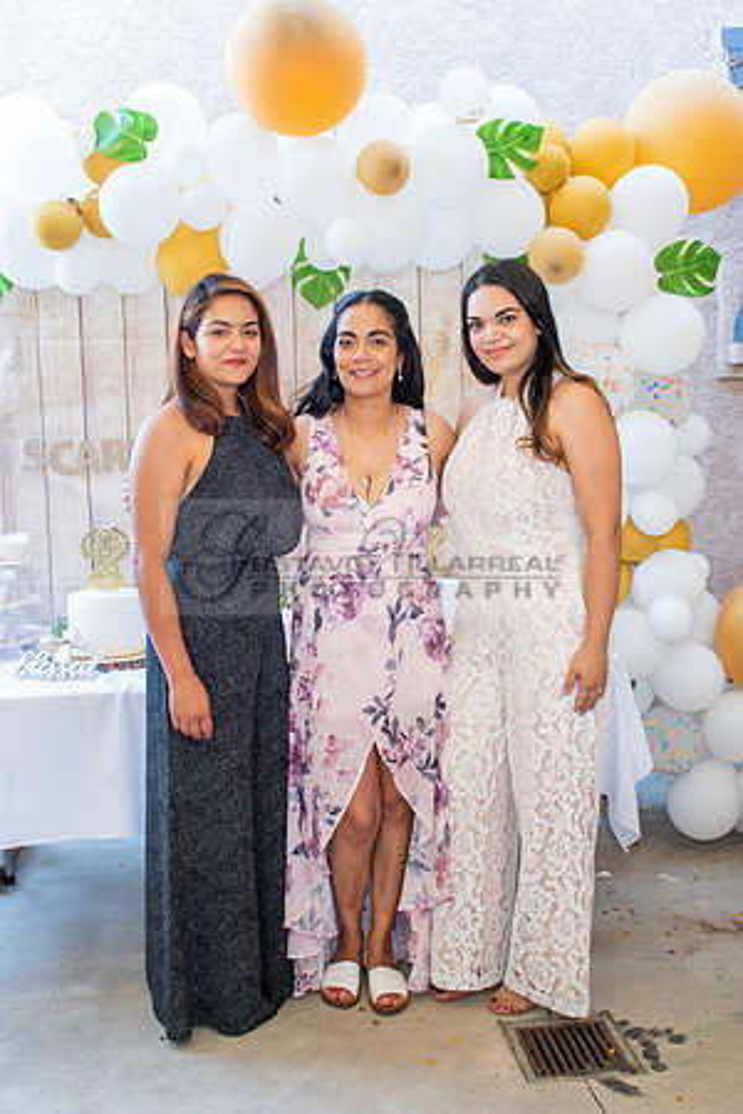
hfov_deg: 36.3
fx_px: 1133
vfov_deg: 52.4
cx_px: 372
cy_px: 557
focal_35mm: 37
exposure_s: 1/80
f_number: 4.5
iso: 500
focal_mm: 24
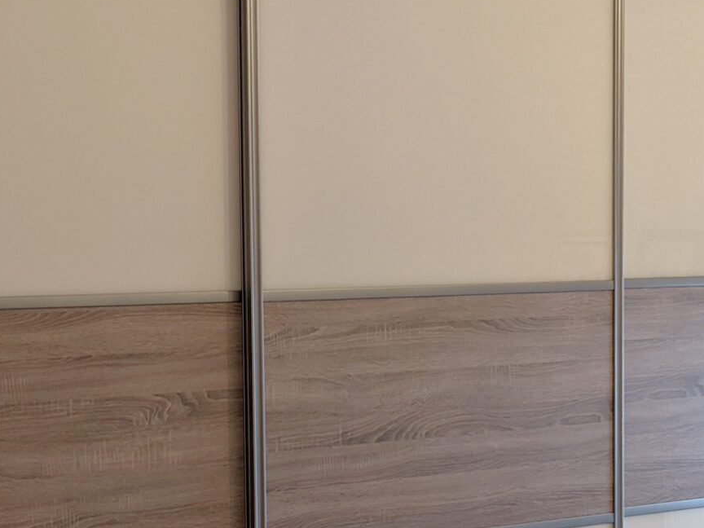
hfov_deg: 24.2
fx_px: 1627
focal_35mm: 80
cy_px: 346
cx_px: 204
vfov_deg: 18.4
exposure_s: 1/25
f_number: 1.73
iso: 65
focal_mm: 4.38
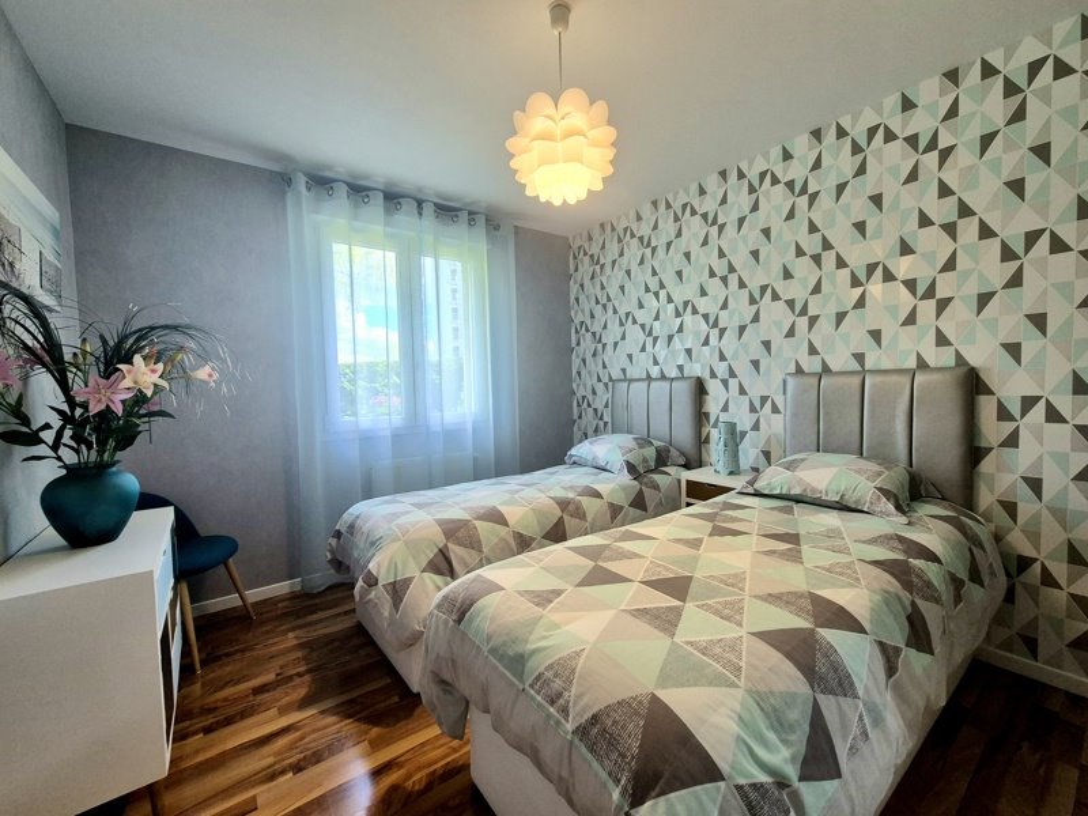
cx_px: 544
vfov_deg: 89.9
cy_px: 408
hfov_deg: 106.2
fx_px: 409
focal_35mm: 13
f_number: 2.2
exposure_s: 1/50
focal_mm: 2.2
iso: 80
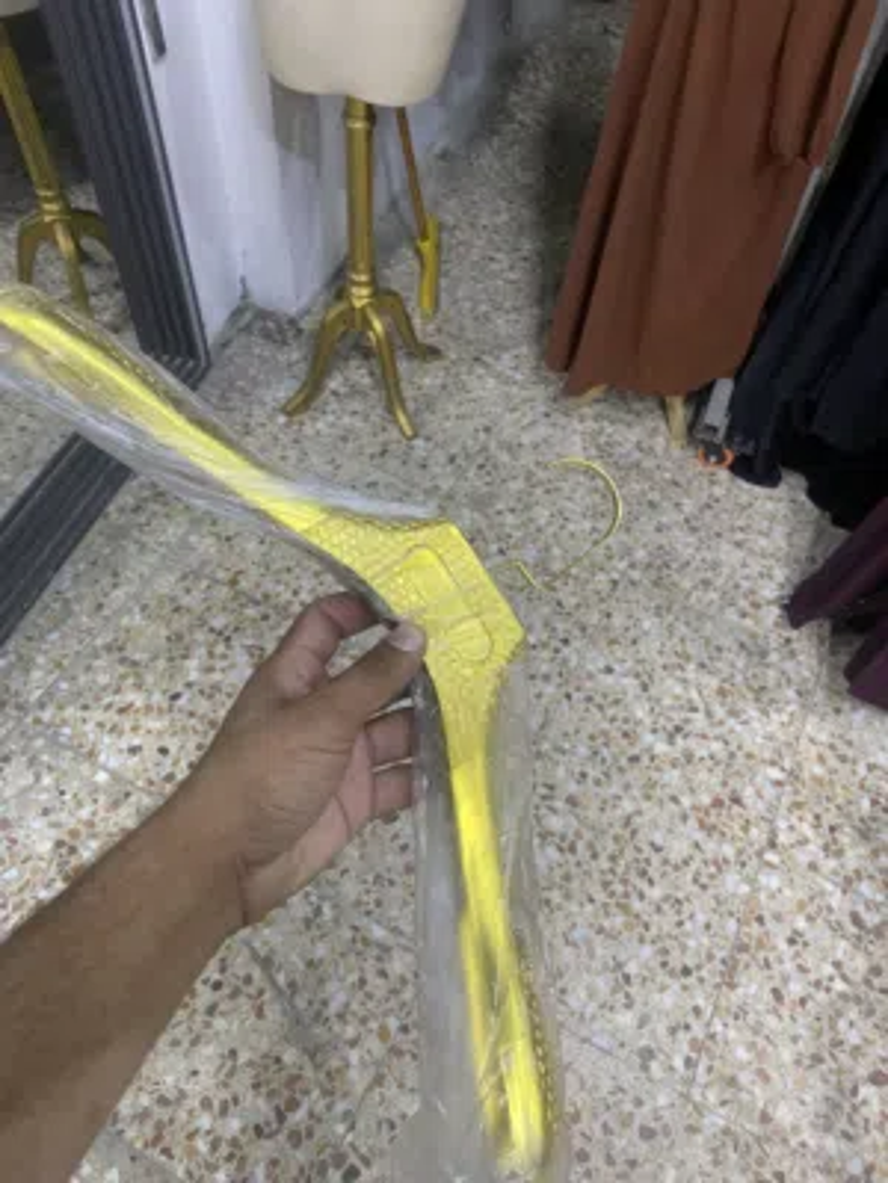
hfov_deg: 53.1
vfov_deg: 67.3
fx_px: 889
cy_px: 592
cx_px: 444
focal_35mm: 26
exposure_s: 1/50
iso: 80
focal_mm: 4.25
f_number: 1.8
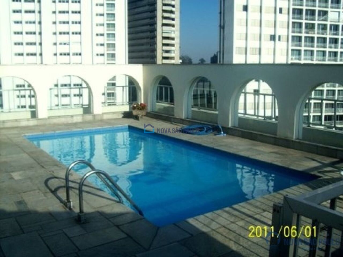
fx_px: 357
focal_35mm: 36
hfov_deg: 51.4
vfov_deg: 39.7
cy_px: 128
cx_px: 172
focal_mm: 6
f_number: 4.8
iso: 80
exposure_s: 1/663
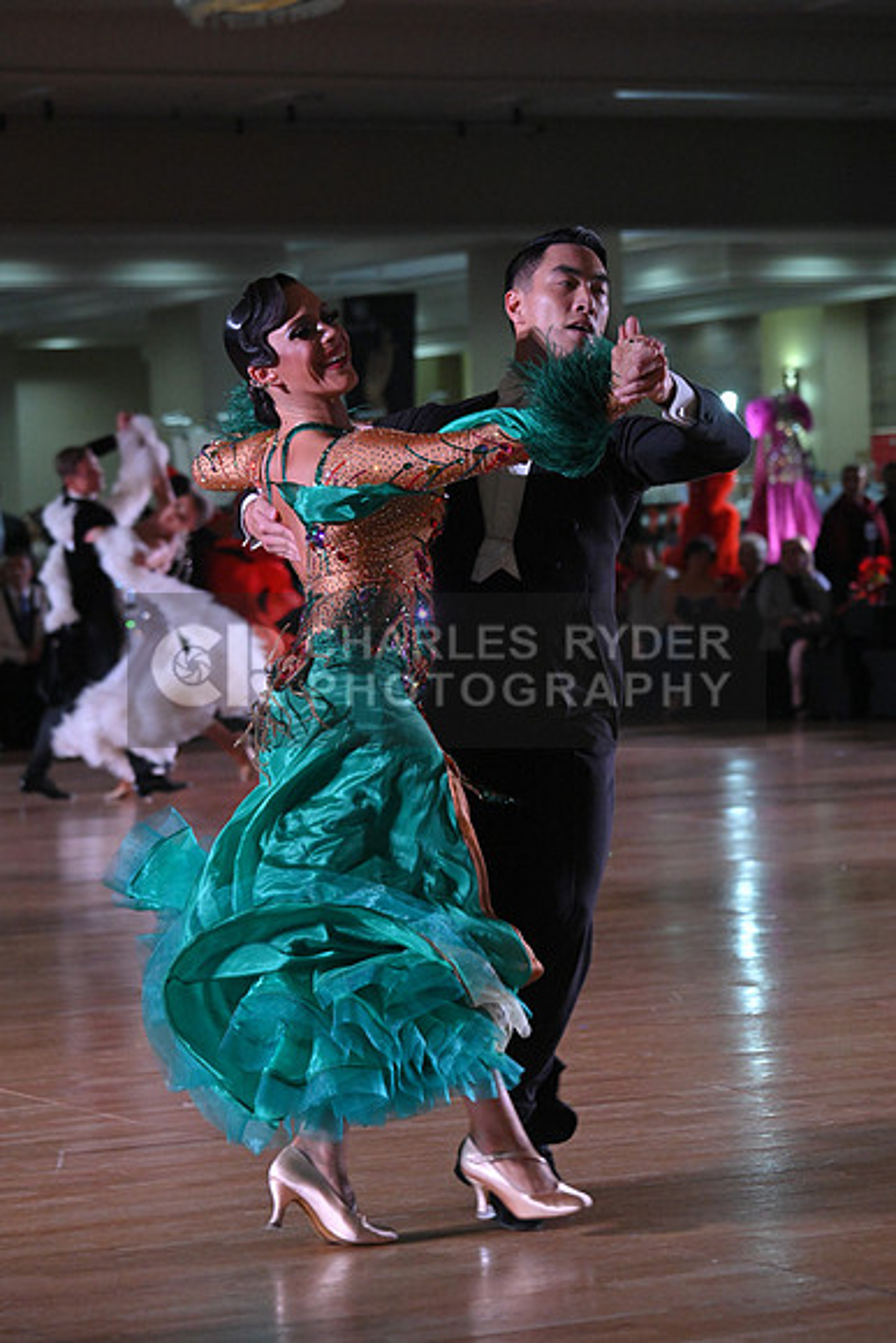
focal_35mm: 120
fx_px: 4477
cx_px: 448
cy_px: 672
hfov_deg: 11.4
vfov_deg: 17.1
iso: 4000
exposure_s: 1/400
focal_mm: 120
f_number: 5.6
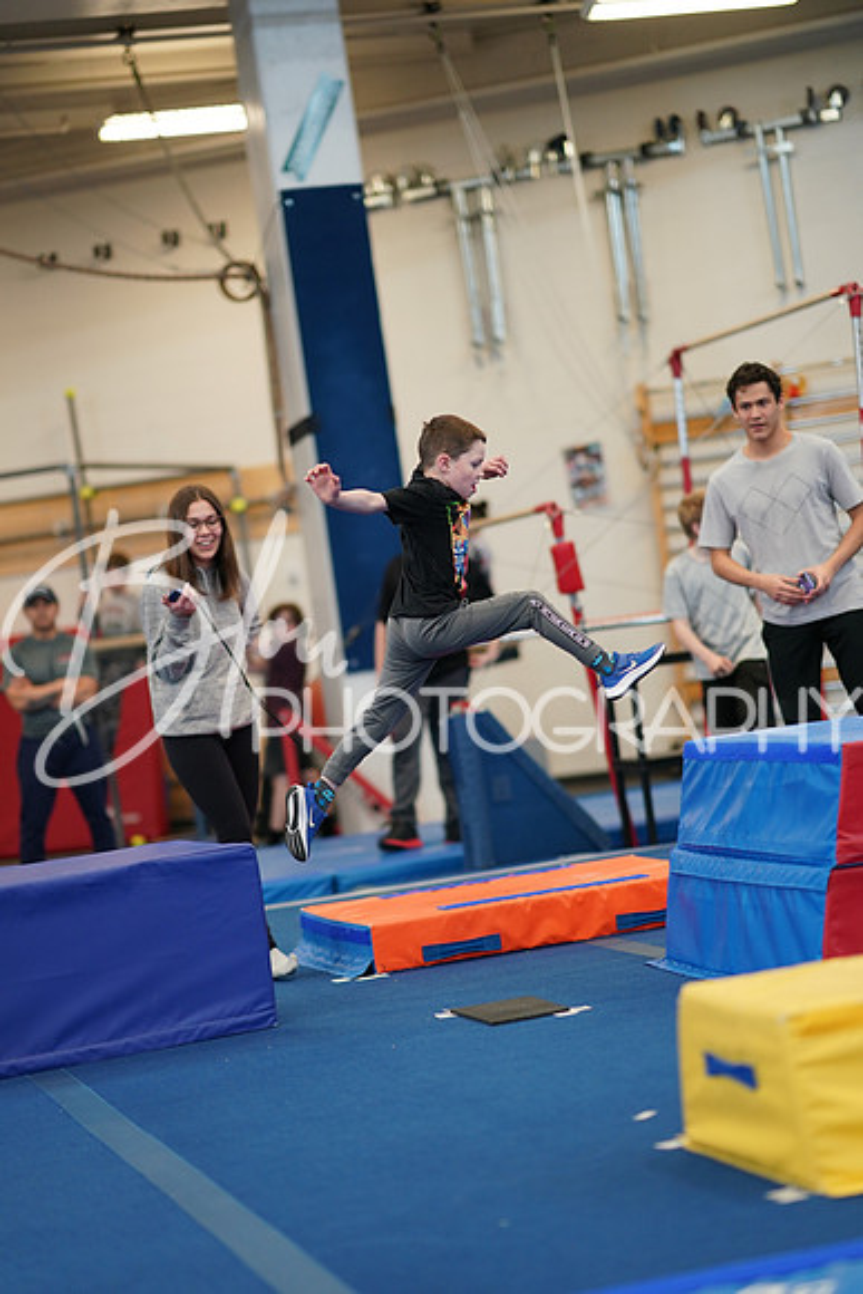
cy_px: 647
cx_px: 432
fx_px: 3054
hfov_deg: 16.1
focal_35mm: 85
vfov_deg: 23.9
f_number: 1.4
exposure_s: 1/500
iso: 800
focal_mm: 85
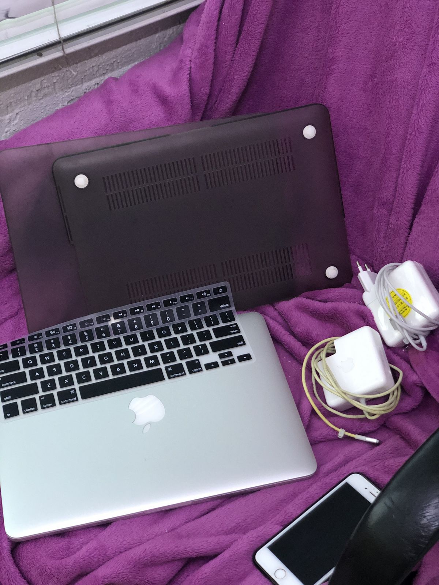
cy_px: 292
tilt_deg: -46.2
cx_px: 220
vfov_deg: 36.8
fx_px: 879
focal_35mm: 52
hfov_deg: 28.0
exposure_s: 1/15
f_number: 2.4
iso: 160
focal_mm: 6
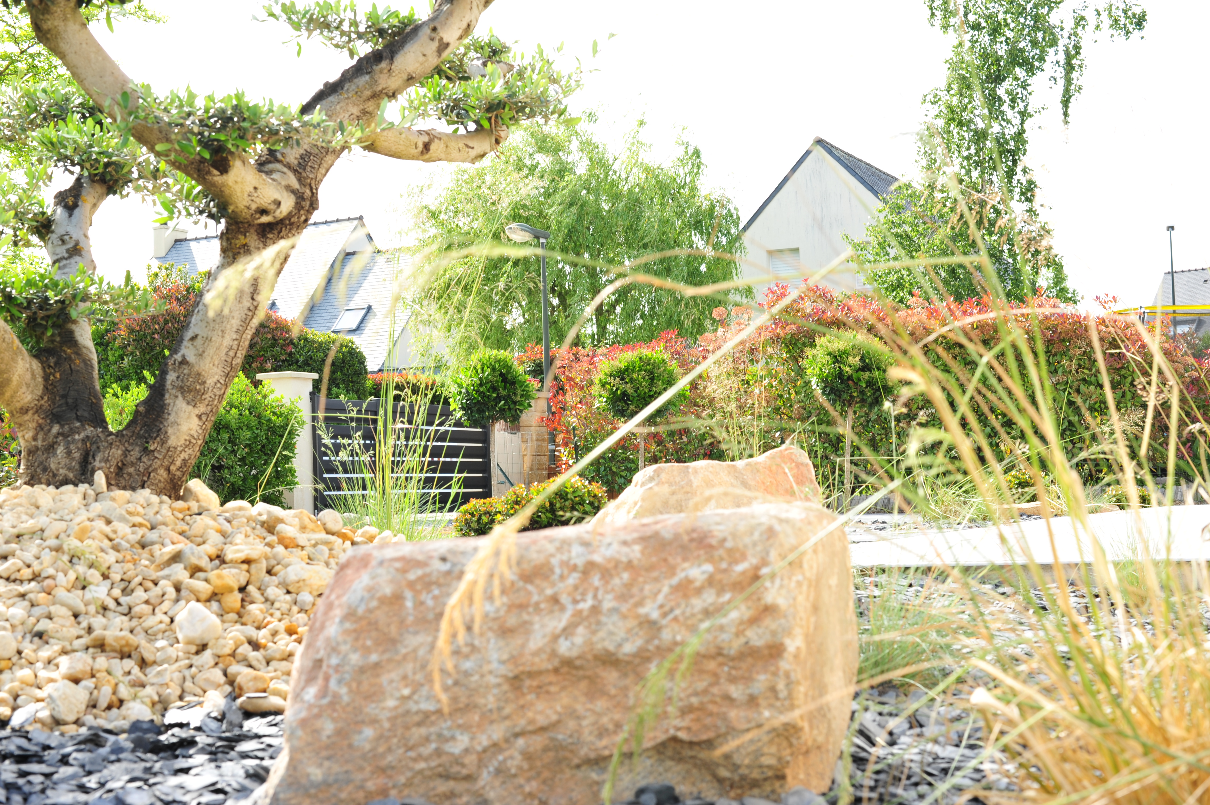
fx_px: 1679
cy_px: 402
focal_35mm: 50
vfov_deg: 27.0
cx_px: 605
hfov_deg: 39.6
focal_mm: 50
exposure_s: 1/50
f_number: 11
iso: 200
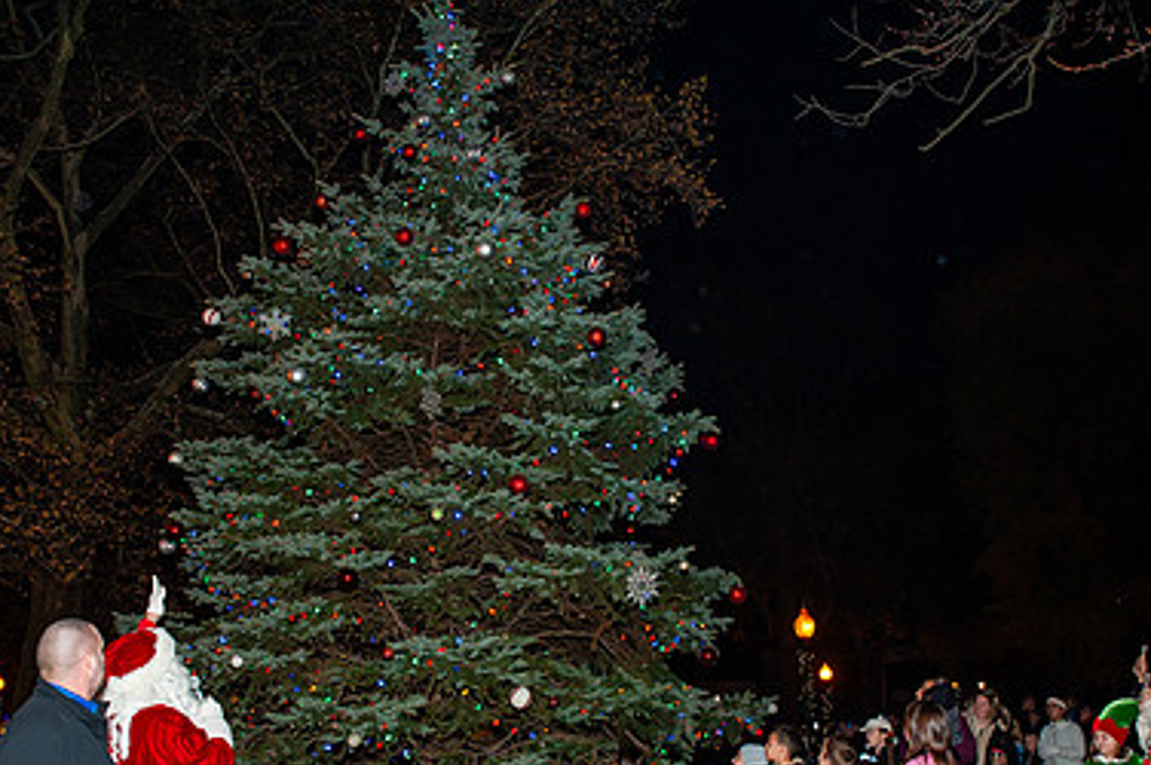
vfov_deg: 35.4
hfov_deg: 51.9
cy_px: 536
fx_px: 1182
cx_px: 579
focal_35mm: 37
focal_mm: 24
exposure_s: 1/200
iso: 500
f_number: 6.3
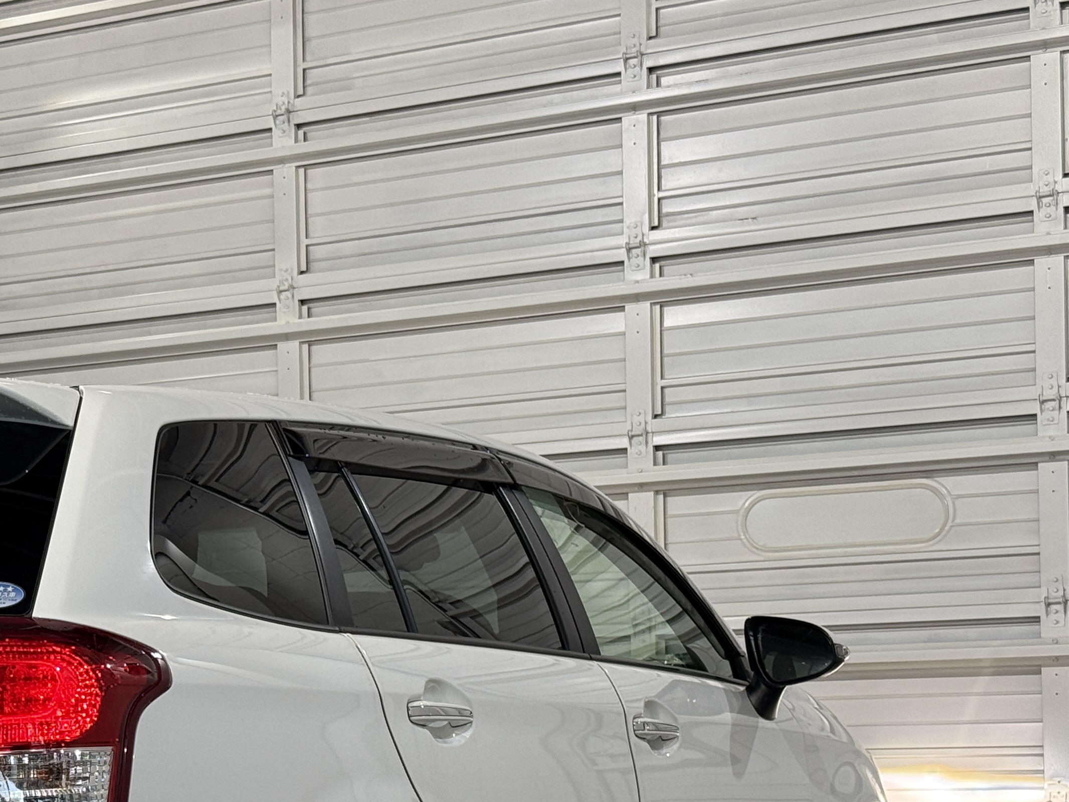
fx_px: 2810
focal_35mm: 91
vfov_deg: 16.0
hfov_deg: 21.0
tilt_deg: +0.1
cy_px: 747
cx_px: 88
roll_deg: +0.8
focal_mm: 6.76
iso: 64
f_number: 1.78
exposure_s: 1/60
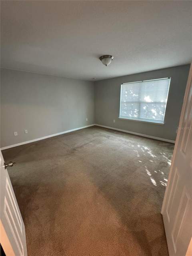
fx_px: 104
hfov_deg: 85.7
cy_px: 128
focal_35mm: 14
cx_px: 96
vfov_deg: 102.1
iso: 800
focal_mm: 2.22
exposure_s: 1/60
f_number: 2.2
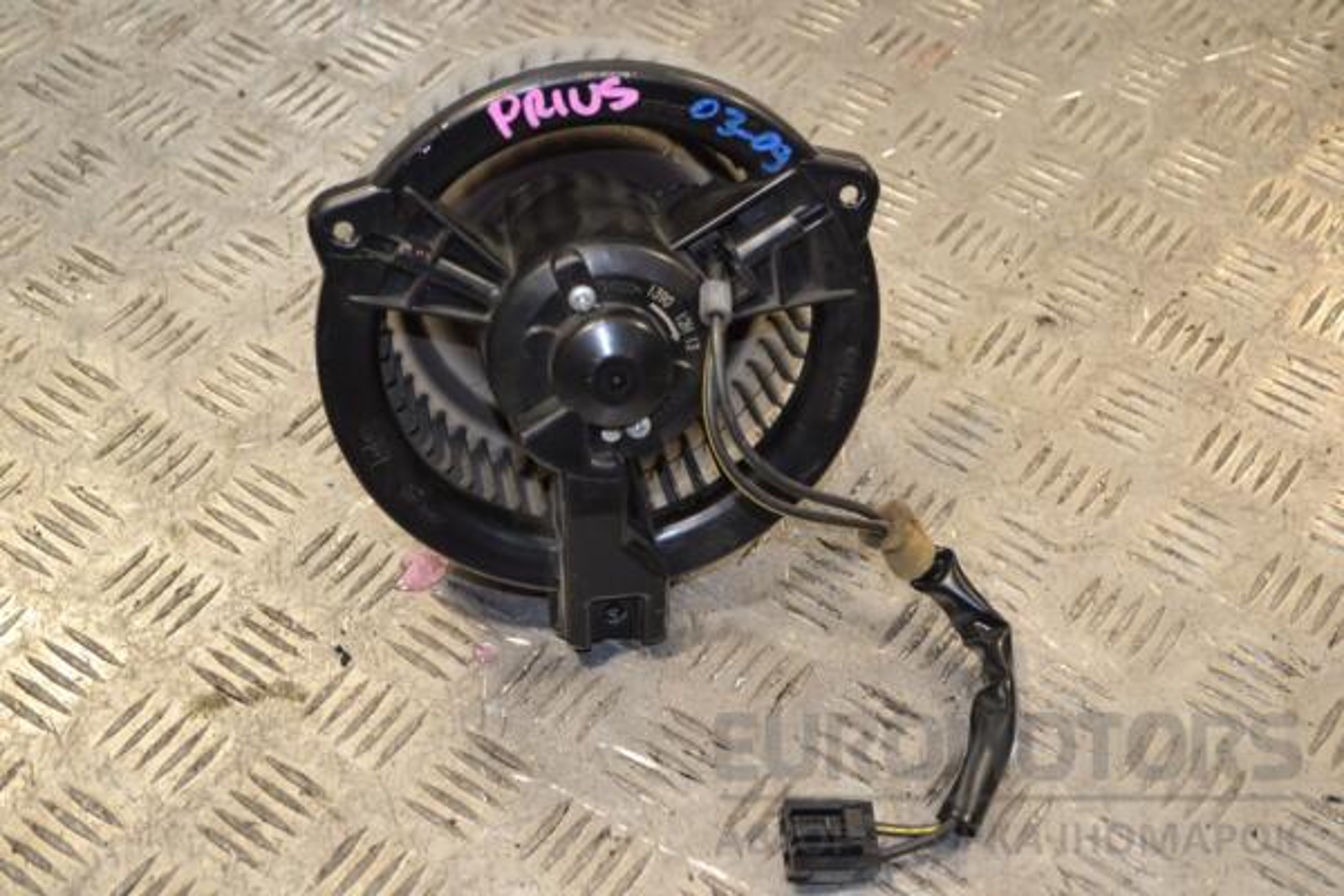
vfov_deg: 22.6
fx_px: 2240
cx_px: 672
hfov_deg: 33.4
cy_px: 448
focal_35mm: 60
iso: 400
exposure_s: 1/100
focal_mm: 40
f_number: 5.3
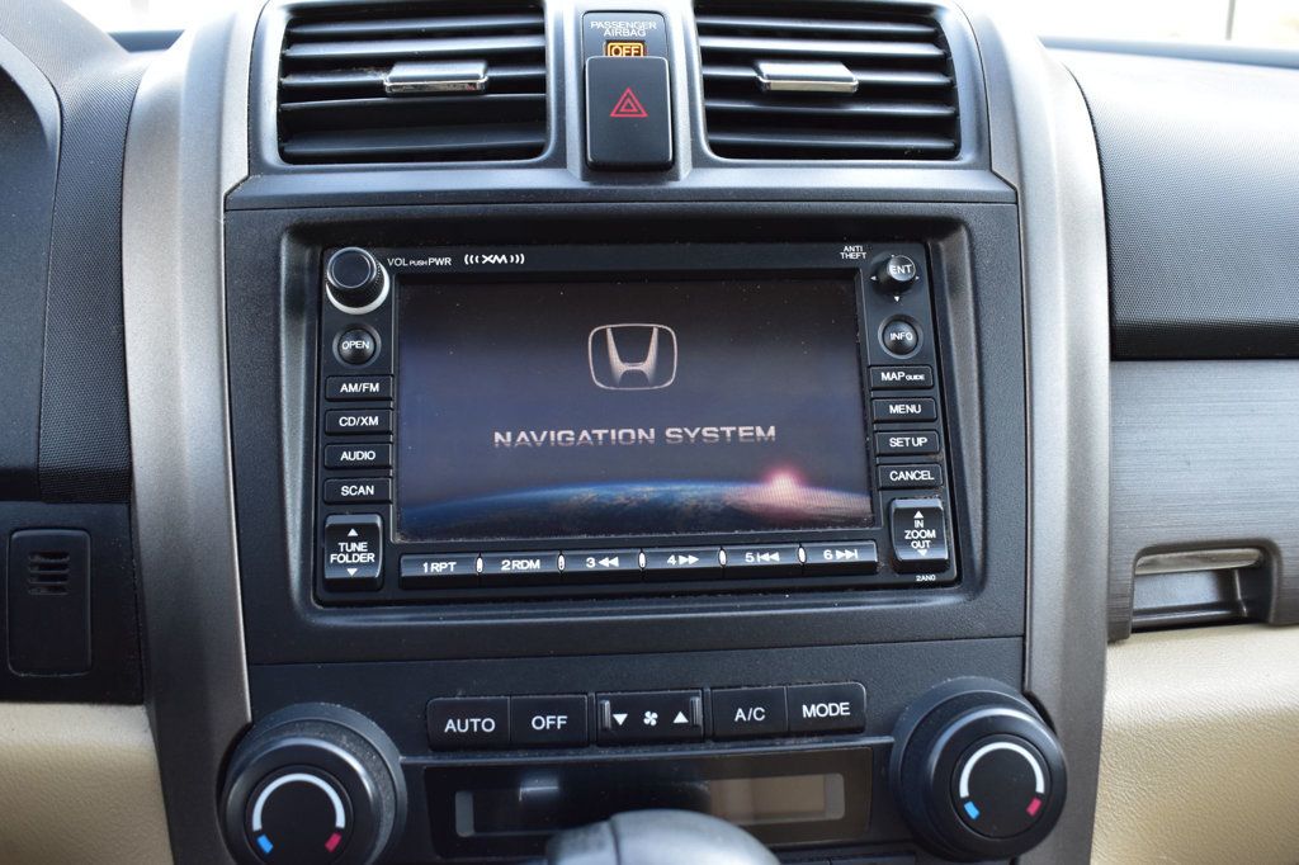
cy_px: 432
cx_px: 650
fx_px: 1244
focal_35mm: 34
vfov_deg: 38.3
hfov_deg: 55.1
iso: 400
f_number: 6.3
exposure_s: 1/20
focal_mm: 23
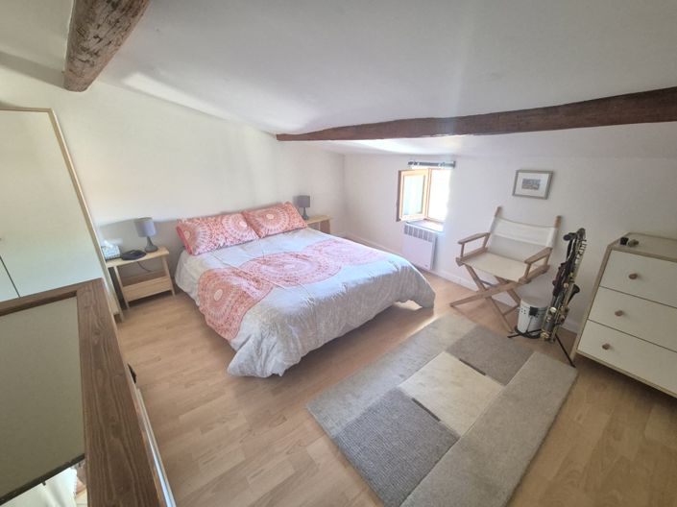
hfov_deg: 106.2
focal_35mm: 13
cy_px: 254
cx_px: 338
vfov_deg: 89.9
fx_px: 254
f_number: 2.2
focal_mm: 2.2
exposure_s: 1/25
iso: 1600
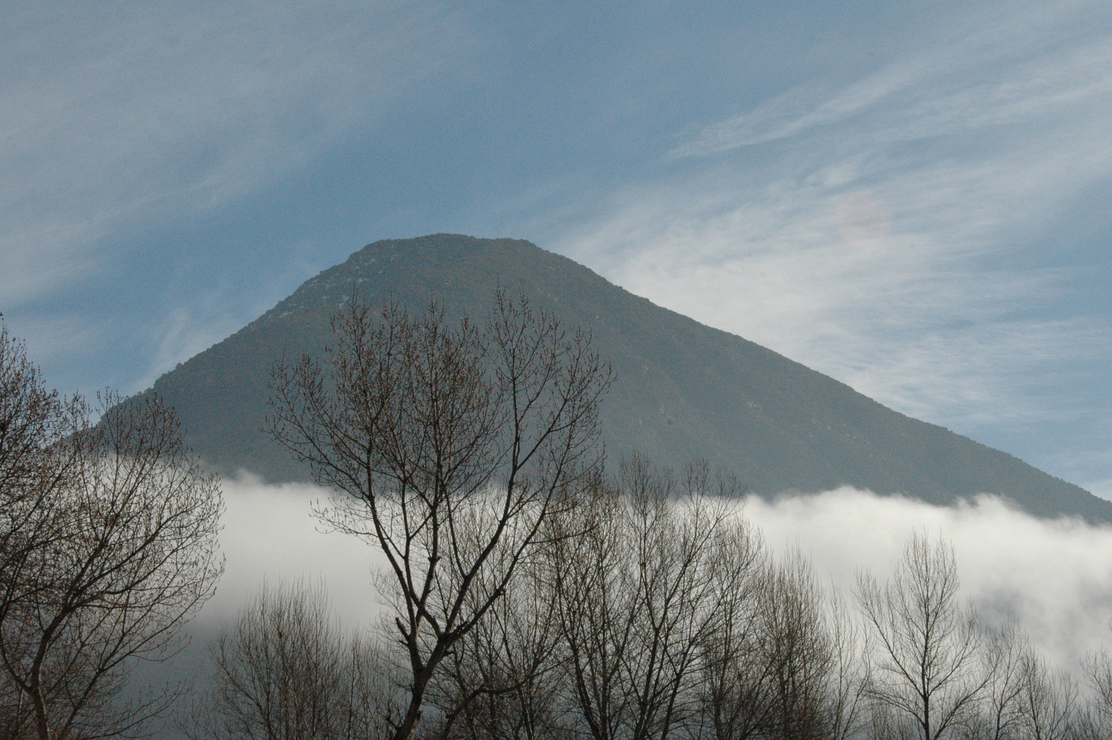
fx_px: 2407
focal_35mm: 78
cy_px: 370
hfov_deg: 26.0
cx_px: 556
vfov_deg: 17.5
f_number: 18
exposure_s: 1/1250
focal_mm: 52
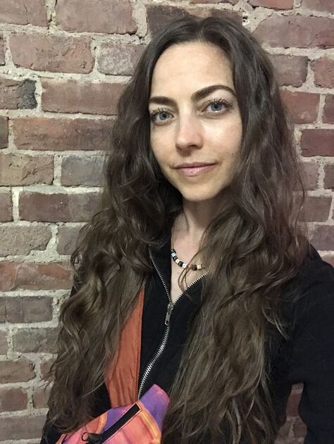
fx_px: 411
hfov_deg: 44.2
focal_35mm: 32
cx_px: 167
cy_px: 222
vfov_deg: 56.8
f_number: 2.2
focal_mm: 2.87
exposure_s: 1/15
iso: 500
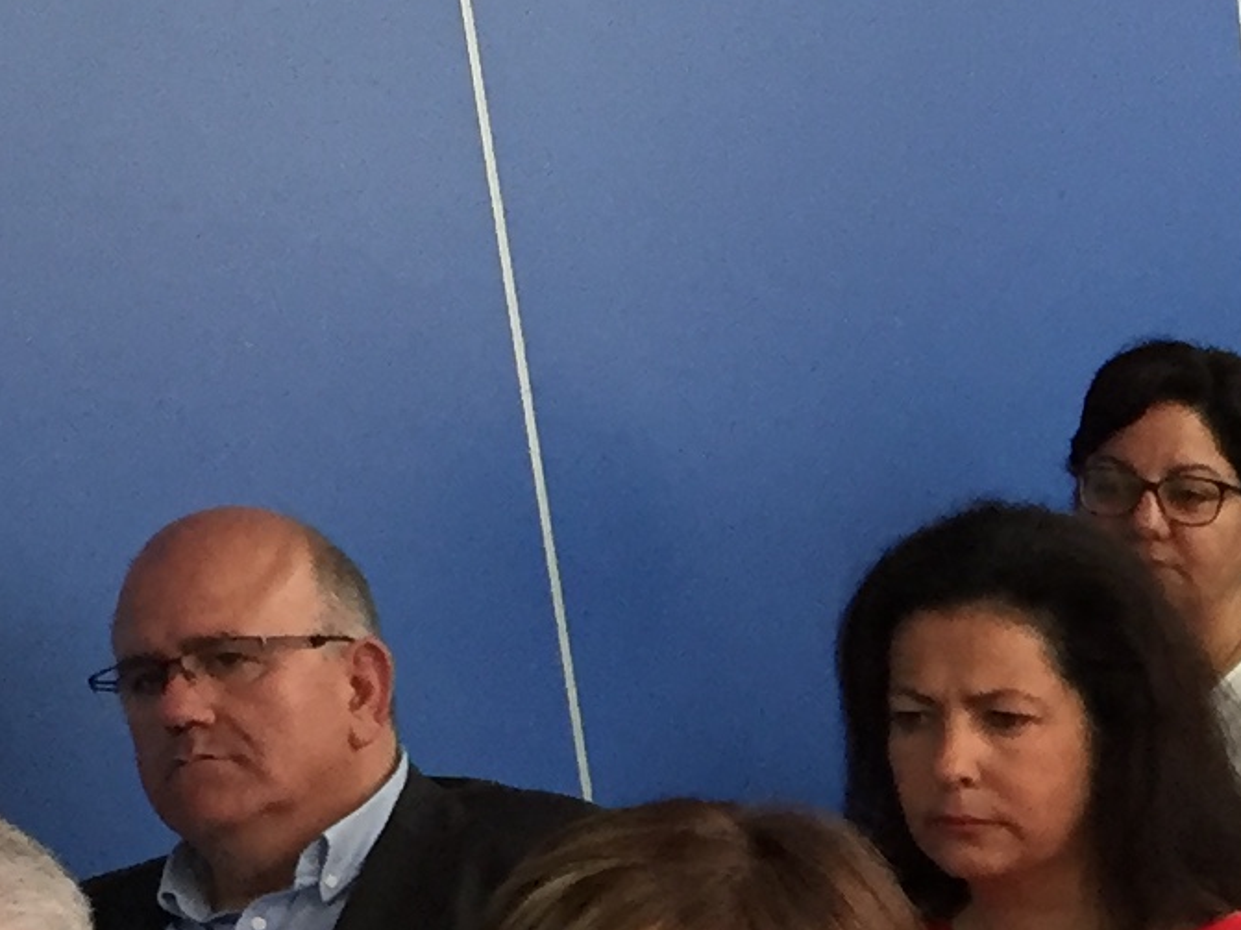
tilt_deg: -12.4
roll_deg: +3.3
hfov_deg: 13.3
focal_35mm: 141
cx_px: 1801
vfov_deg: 10.3
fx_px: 5054
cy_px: 1152
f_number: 2.2
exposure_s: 1/33
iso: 160
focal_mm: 4.15
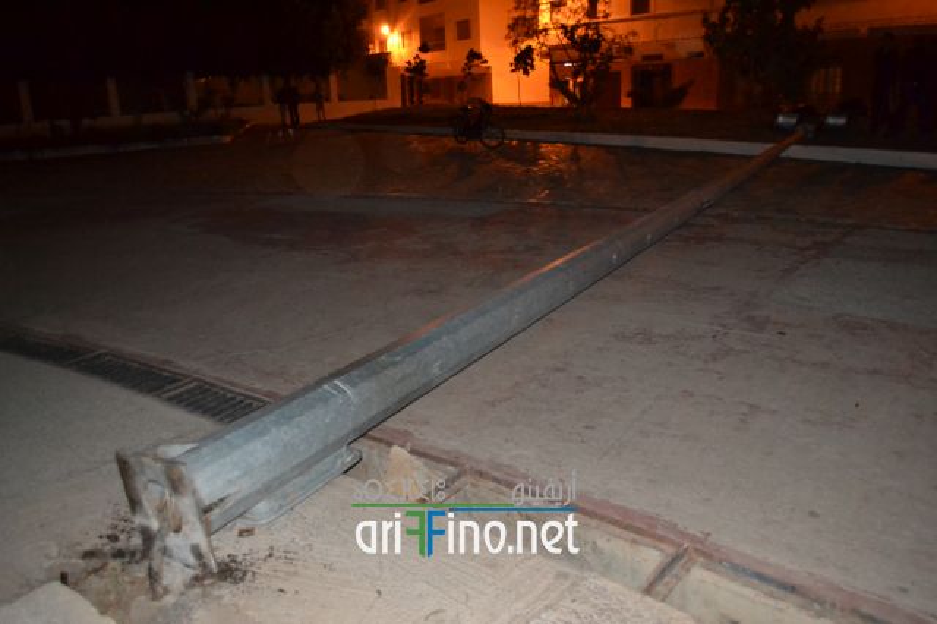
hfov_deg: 67.4
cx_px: 468
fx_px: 702
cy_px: 312
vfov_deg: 47.9
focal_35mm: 27
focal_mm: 18
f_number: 3.5
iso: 3200
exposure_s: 1/60
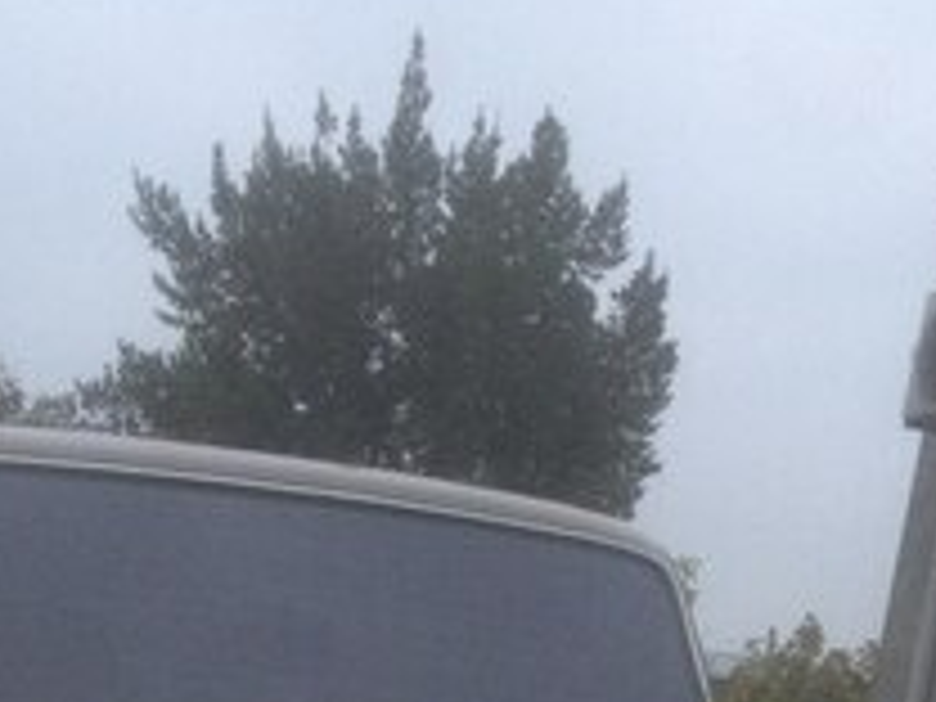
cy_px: 1022
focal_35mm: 69
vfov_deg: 19.0
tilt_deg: -10.1
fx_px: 1866
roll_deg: -8.8
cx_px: 220
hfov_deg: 27.7
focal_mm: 4.15
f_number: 2.2
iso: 80
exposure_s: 1/33
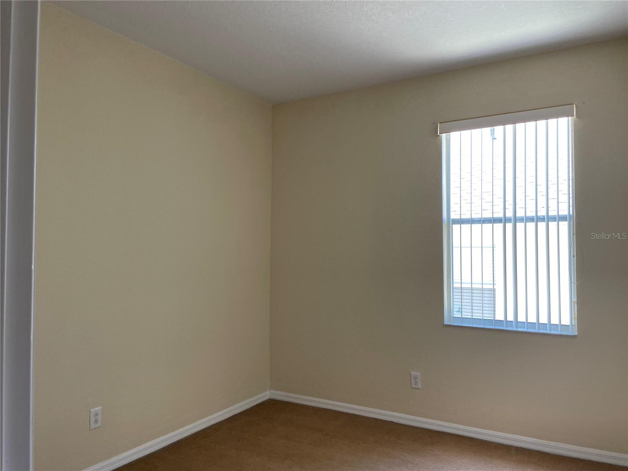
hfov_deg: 67.3
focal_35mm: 26
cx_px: 314
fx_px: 472
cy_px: 236
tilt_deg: +2.5
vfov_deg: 53.1
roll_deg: +0.8
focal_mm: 4.2
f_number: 1.6
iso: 100
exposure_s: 1/121
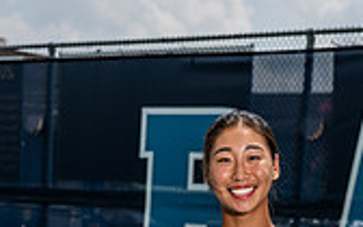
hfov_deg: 15.9
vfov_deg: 9.3
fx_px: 1296
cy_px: 484
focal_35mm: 131
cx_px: 220
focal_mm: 48
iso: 100
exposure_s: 1/1600
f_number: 4
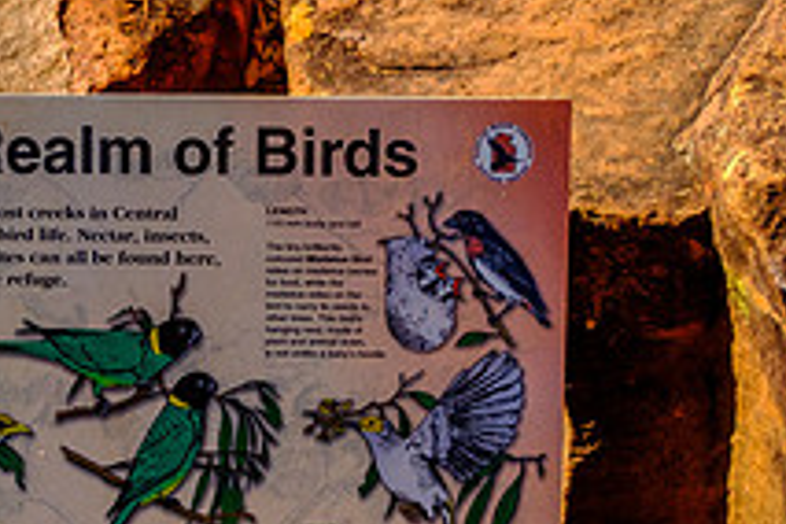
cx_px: 199
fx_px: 2139
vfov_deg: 13.9
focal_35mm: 98
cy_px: 363
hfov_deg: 20.7
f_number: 4
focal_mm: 24
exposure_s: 1/950
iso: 200
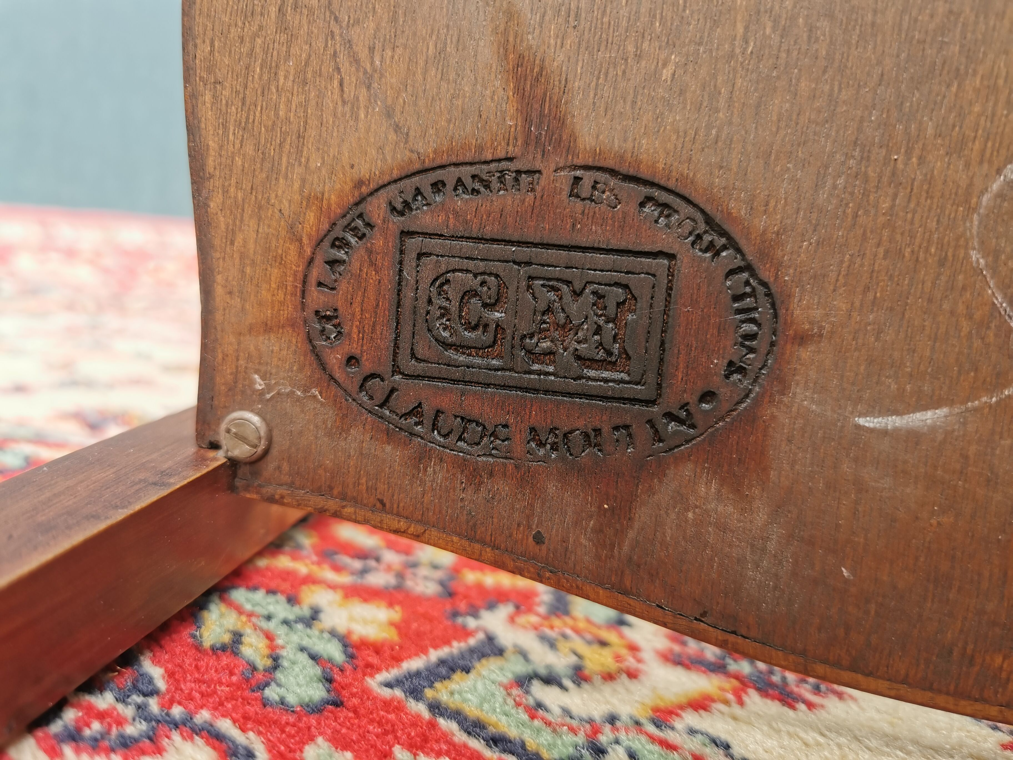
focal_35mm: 27
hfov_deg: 65.3
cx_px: 506
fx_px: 790
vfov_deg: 51.4
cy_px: 380
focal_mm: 5.56
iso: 50
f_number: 1.6
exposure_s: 1/125
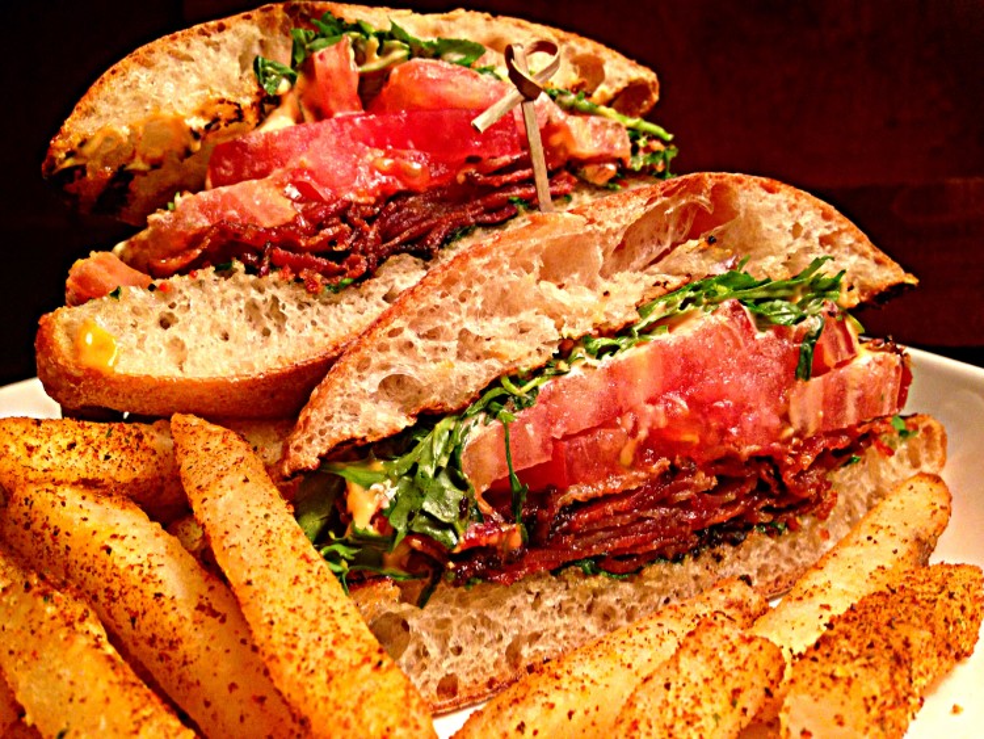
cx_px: 492
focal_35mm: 33
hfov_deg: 55.3
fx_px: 938
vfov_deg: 43.0
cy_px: 370
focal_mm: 4.12
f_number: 2.4
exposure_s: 1/20
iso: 160
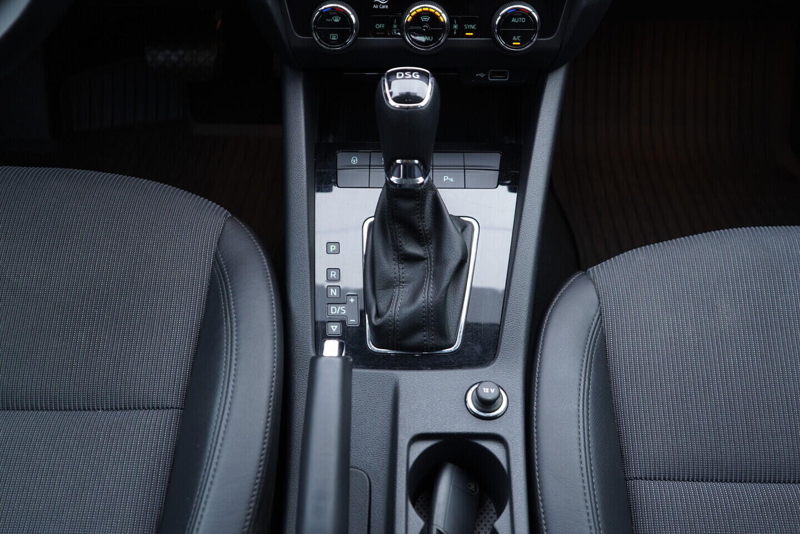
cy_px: 267
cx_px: 400
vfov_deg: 36.9
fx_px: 800
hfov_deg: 53.1
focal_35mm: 36
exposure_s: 1/40
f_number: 2.8
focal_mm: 24
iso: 250
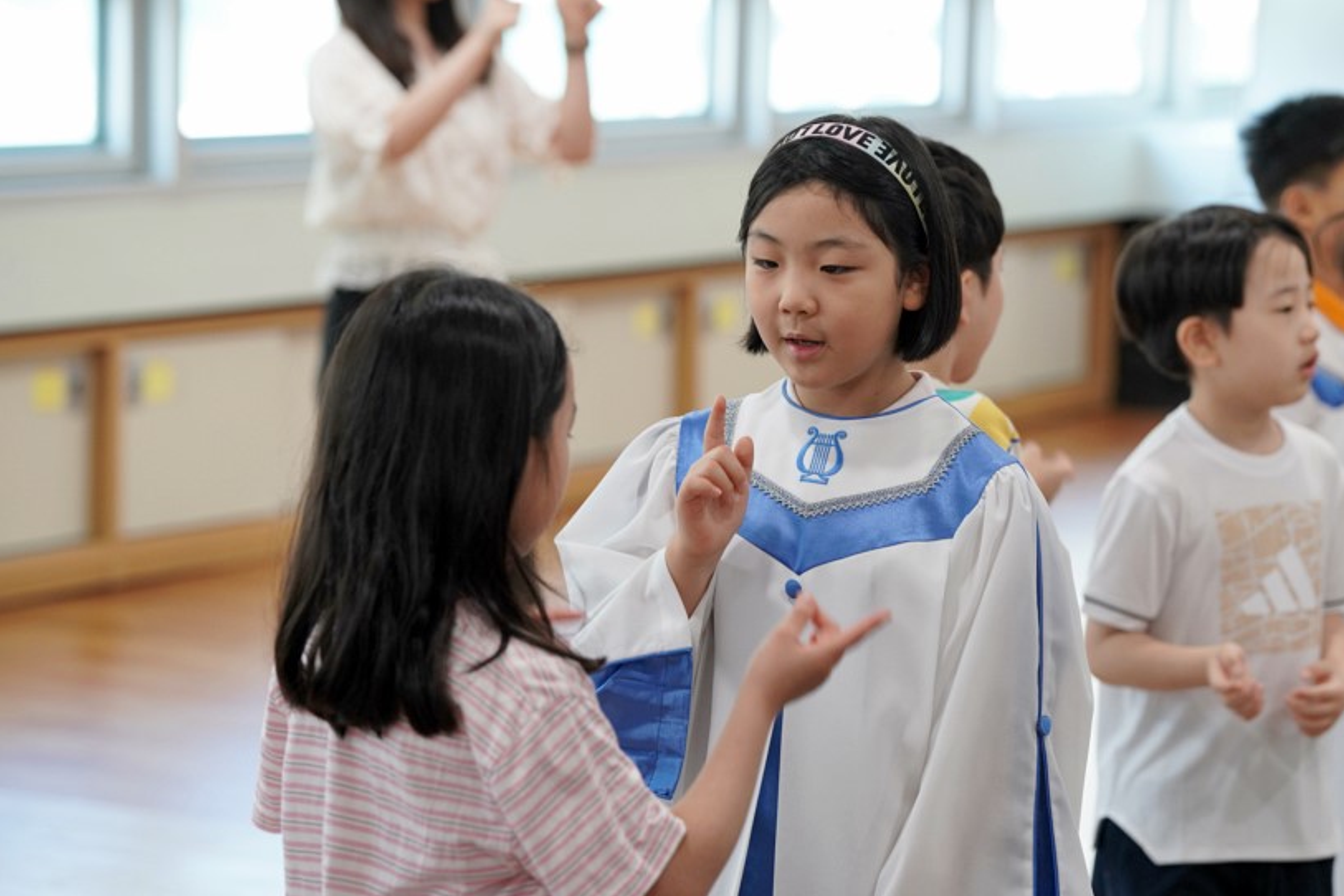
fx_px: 5002
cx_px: 742
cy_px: 466
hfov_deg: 15.3
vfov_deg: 10.2
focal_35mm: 134
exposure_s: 1/160
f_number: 4
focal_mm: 121
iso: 1250
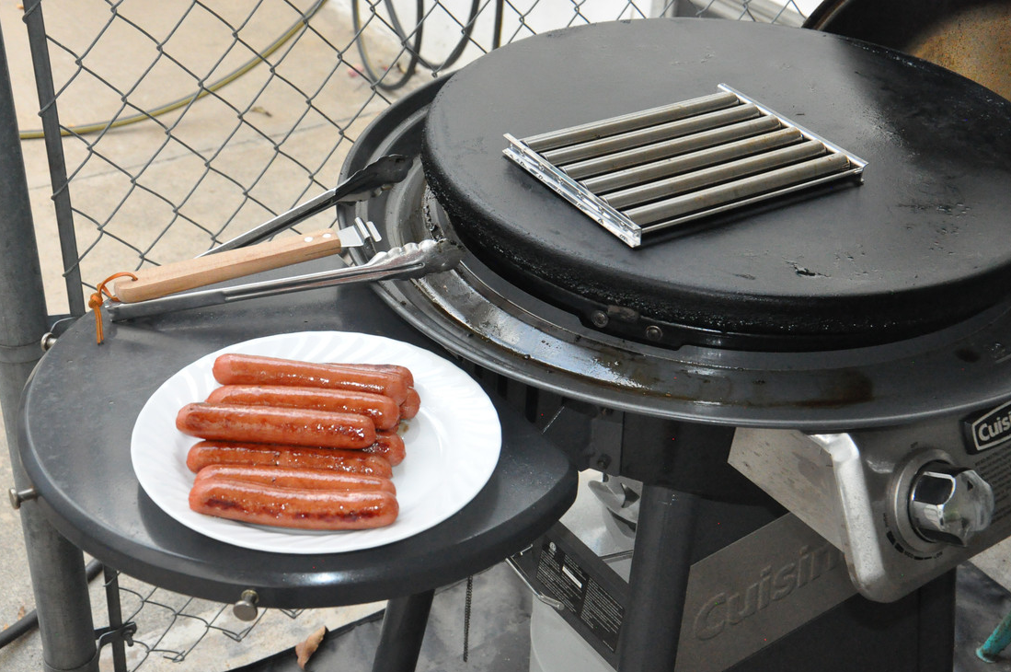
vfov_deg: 29.2
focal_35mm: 46
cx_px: 497
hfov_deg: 42.8
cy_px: 317
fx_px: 1290
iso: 3200
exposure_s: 1/100
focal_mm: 28
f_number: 5.6
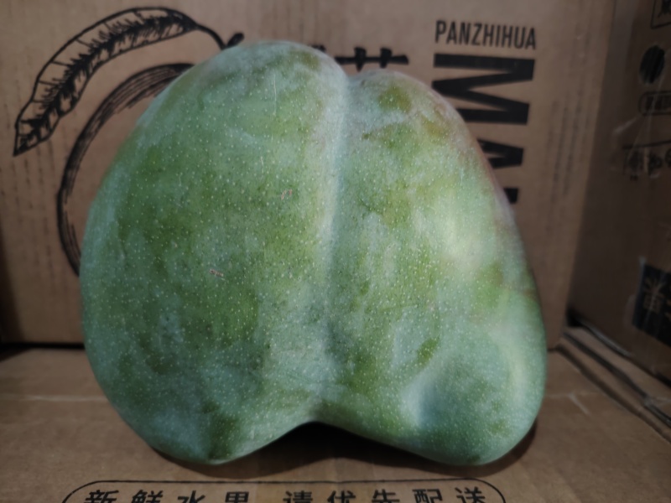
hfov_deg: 71.6
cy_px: 252
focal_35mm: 24
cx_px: 336
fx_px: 465
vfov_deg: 56.8
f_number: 1.75
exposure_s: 1/33.3
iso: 2166
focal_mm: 5.25
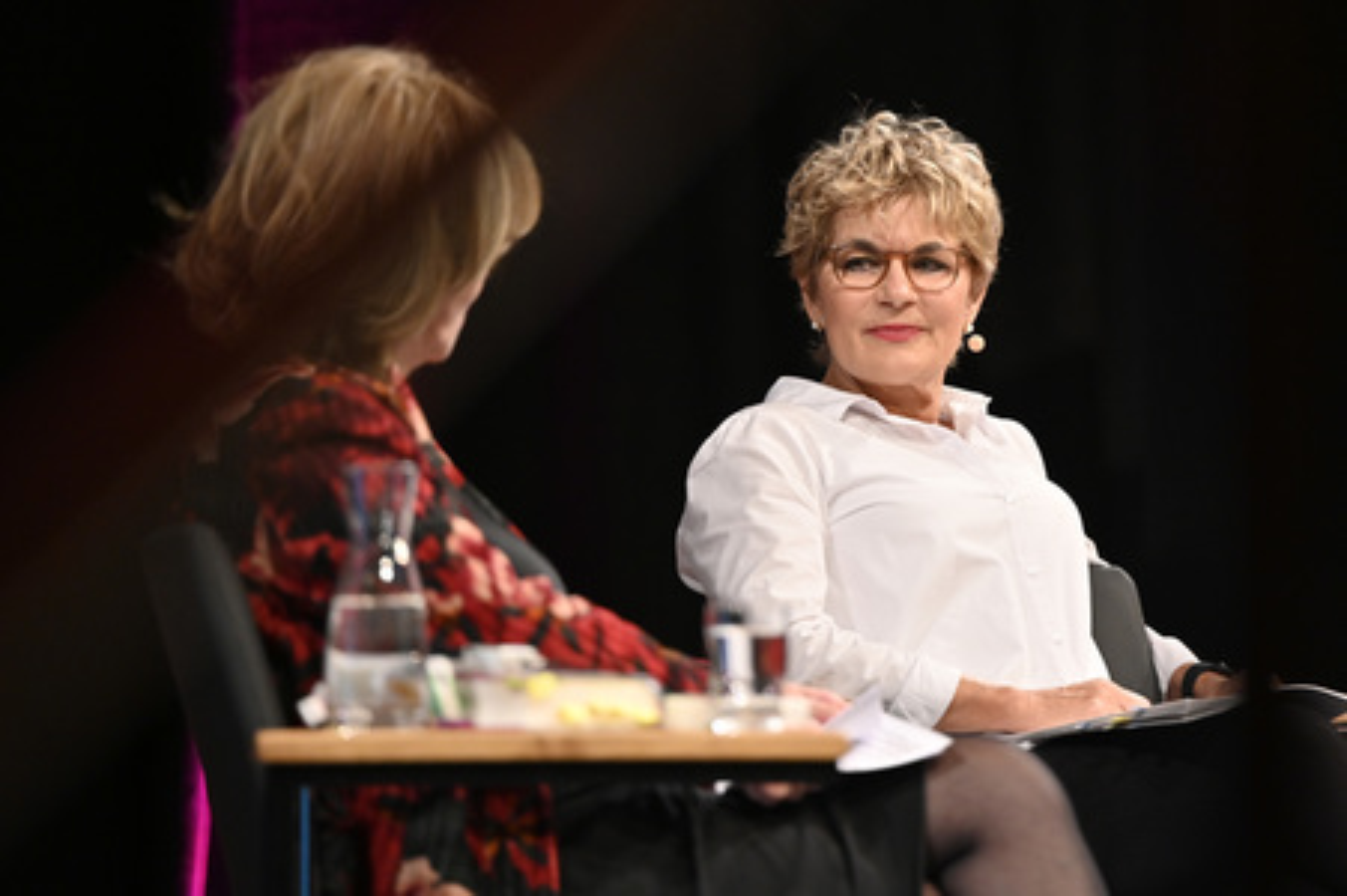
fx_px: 7478
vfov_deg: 6.9
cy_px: 448
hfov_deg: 10.3
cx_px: 674
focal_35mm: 200
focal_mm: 200
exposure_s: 1/320
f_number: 2.8
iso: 1600
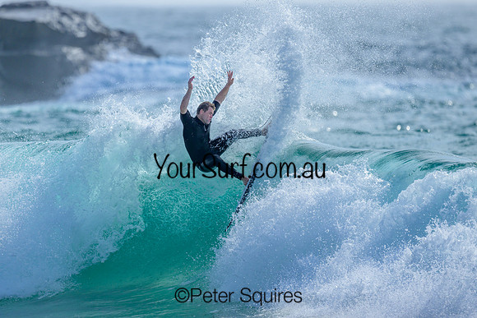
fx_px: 10993
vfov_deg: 1.7
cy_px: 153
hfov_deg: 2.5
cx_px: 247
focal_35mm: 829
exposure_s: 1/2000
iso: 200
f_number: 6.3
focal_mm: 800
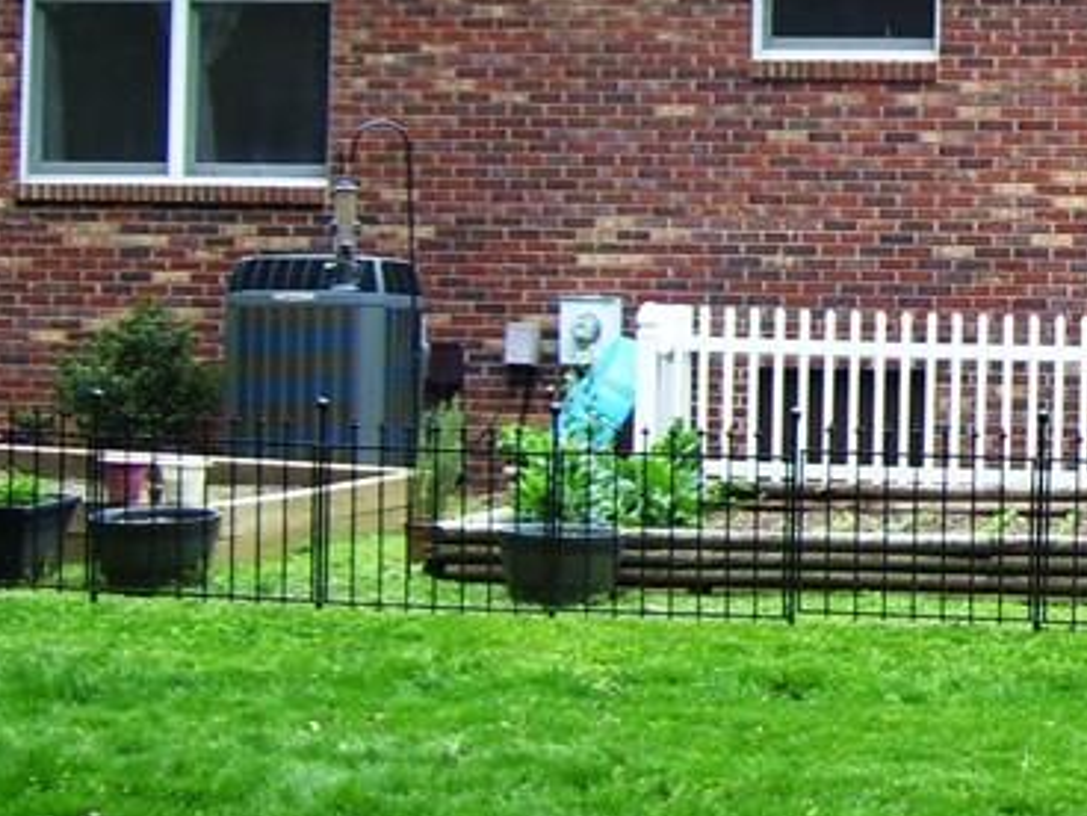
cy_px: 225
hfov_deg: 17.9
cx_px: 1400
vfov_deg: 14.3
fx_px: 3234
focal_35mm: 103
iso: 80
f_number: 2.7
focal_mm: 6
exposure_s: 1/125
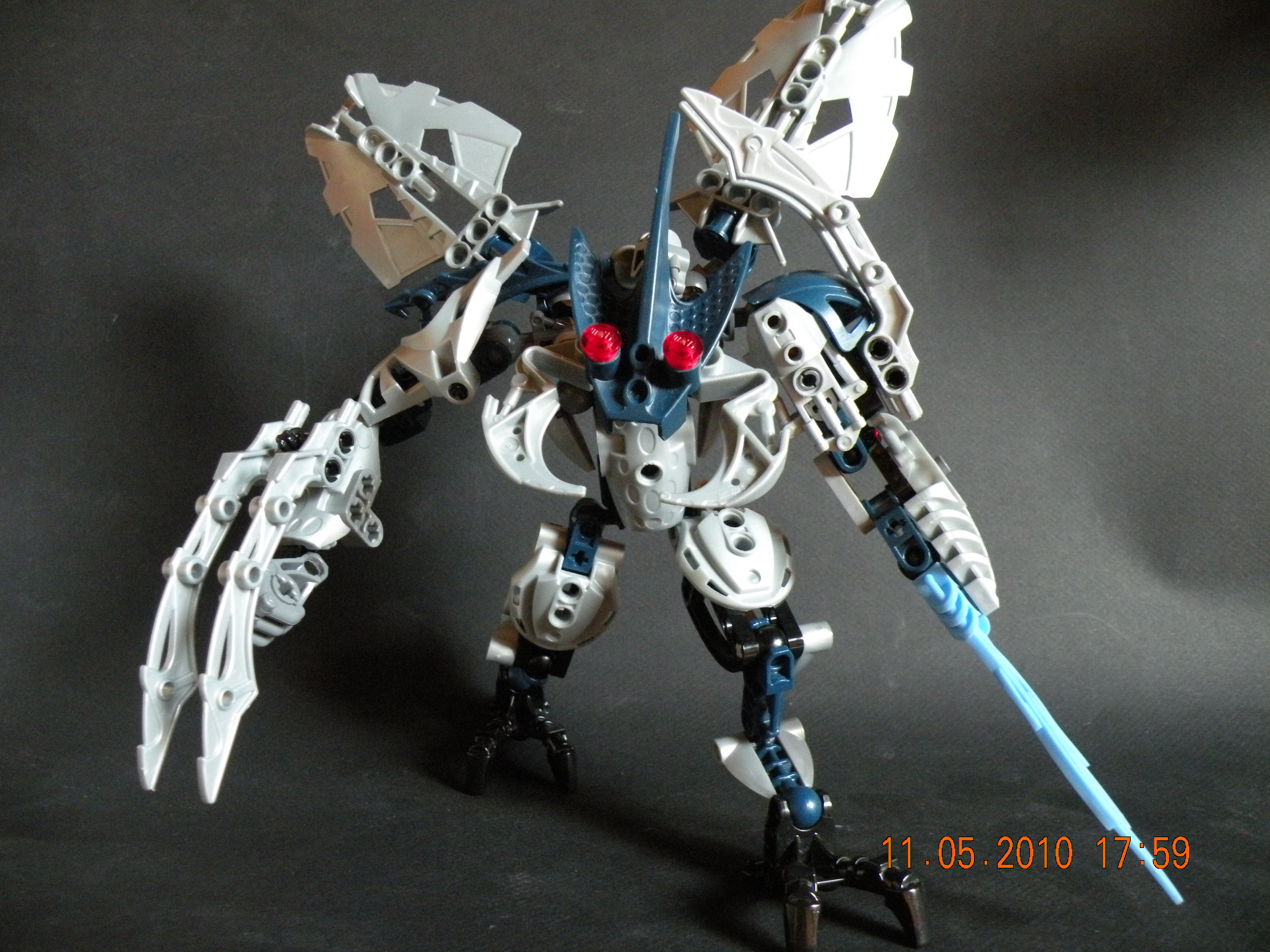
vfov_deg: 51.4
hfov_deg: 65.3
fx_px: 991
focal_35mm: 27
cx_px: 635
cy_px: 476
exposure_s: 1/15.6
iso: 400
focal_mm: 4.7
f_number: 2.8
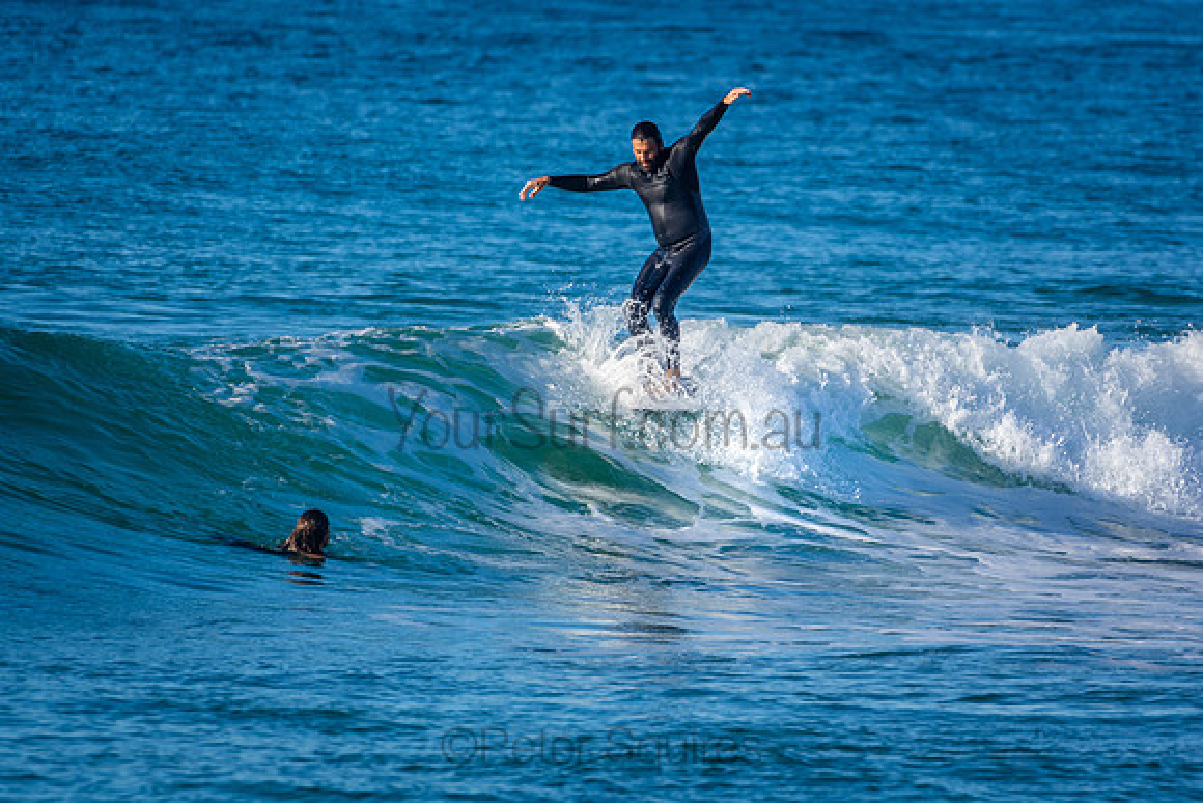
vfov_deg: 1.8
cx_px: 602
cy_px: 402
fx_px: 25067
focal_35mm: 750
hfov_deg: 2.7
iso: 250
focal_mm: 500
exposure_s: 1/1250
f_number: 5.6
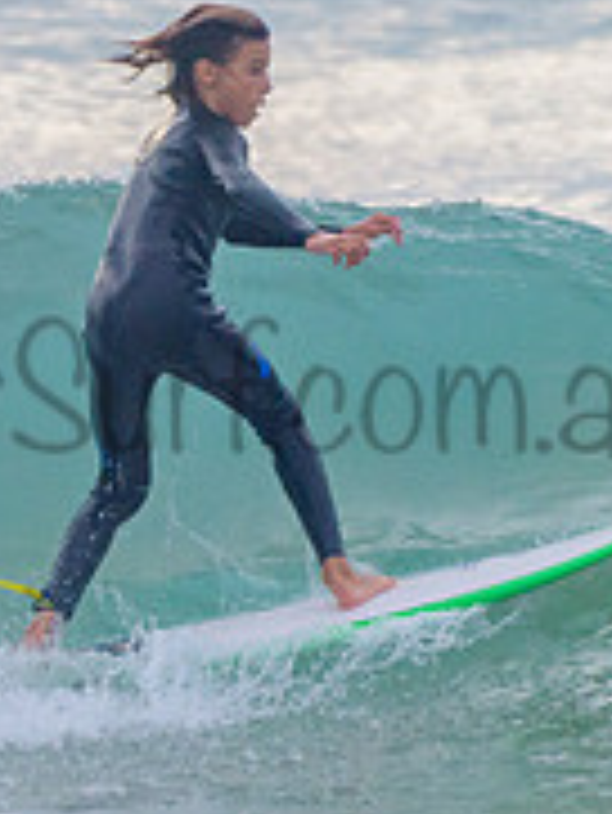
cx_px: 172
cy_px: 332
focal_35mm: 1887
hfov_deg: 0.8
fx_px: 44430
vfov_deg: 1.1
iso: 560
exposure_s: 1/1250
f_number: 5.6
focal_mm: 500
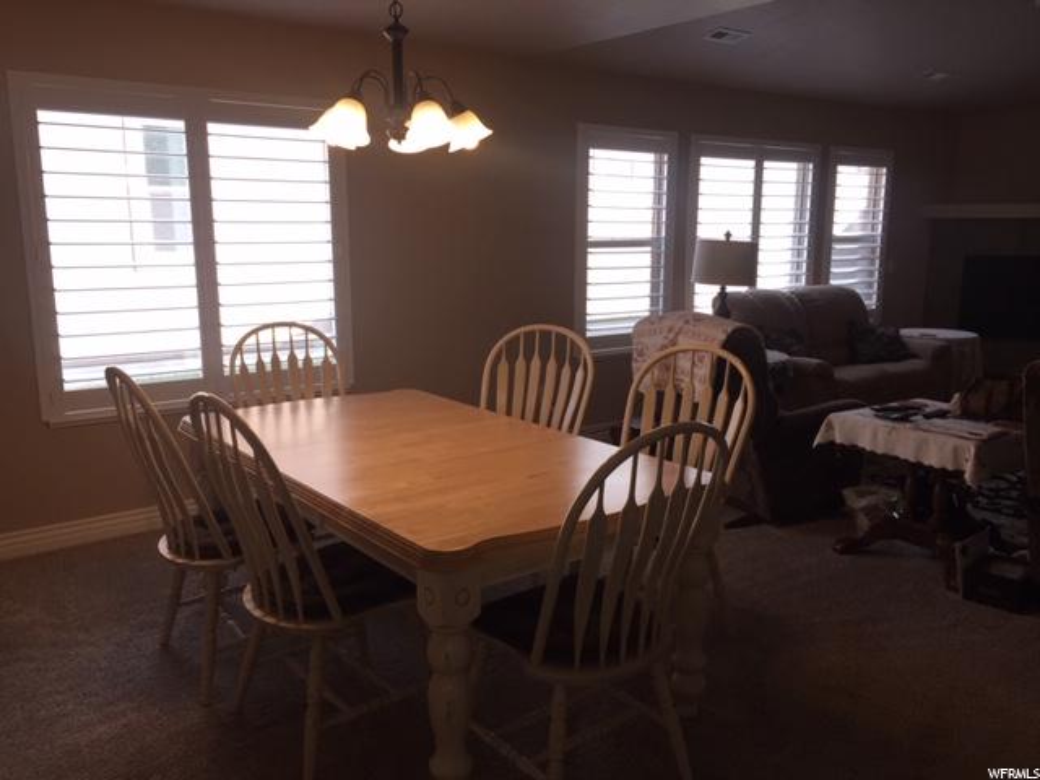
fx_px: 871
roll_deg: +0.1
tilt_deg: -11.3
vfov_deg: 48.2
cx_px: 520
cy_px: 390
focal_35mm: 29
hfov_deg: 61.7
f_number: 2.2
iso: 40
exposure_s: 1/120
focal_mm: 4.15
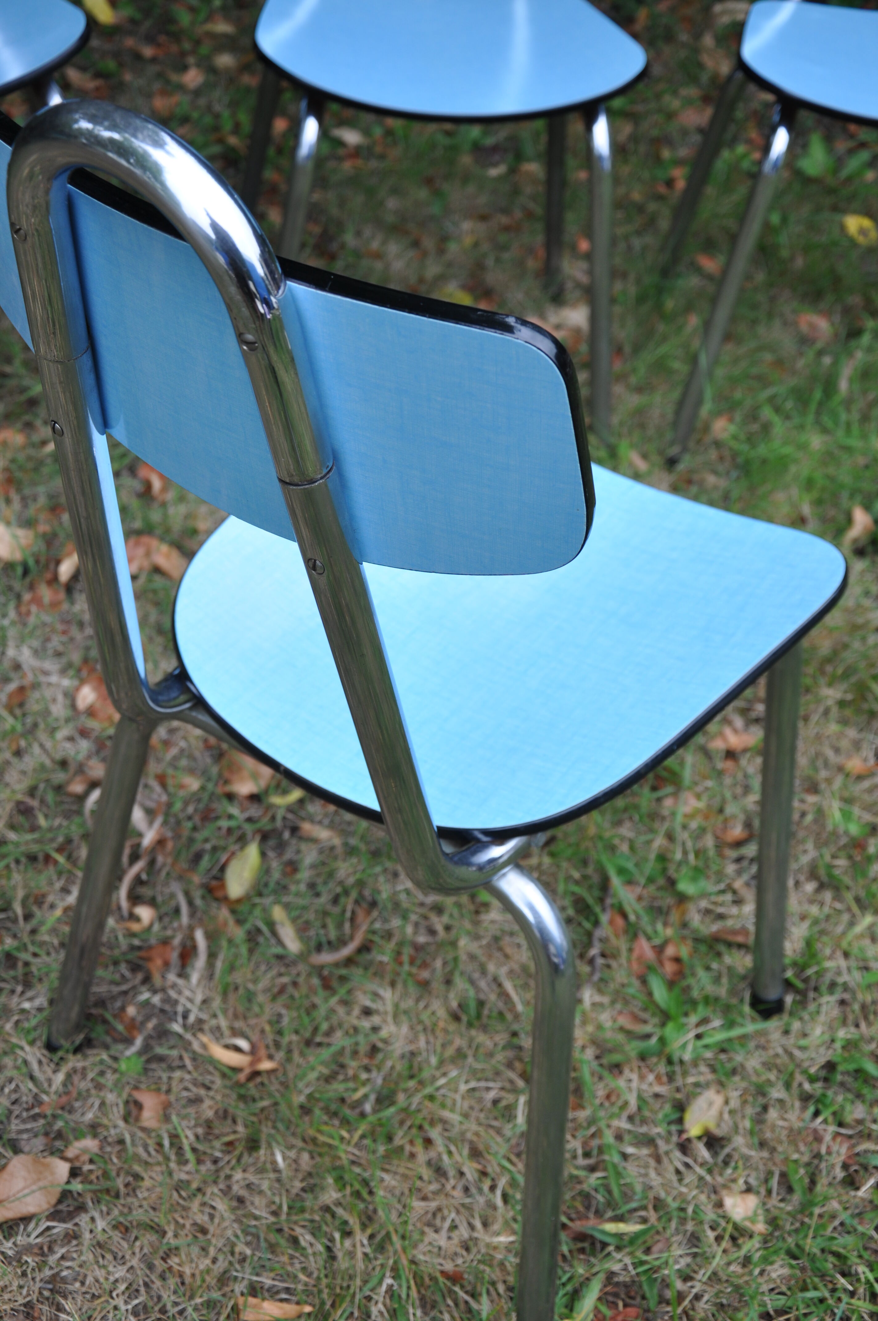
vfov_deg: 41.2
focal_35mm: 48
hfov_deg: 28.0
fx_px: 1760
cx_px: 439
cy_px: 660
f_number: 5.6
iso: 200
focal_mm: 32
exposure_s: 1/125
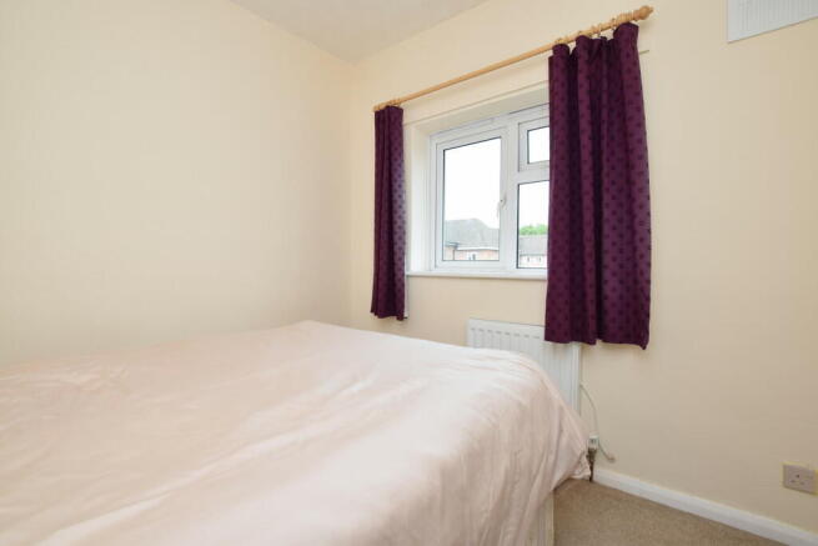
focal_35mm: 15
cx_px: 409
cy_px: 273
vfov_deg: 77.4
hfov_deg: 100.4
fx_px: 341
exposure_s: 1/20
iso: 110
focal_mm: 10
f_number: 6.3
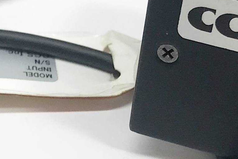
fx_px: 1018
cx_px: 9
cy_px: 83
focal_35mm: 154
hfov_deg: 13.2
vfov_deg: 8.9
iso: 20
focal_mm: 3.99
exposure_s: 1/283
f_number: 1.8
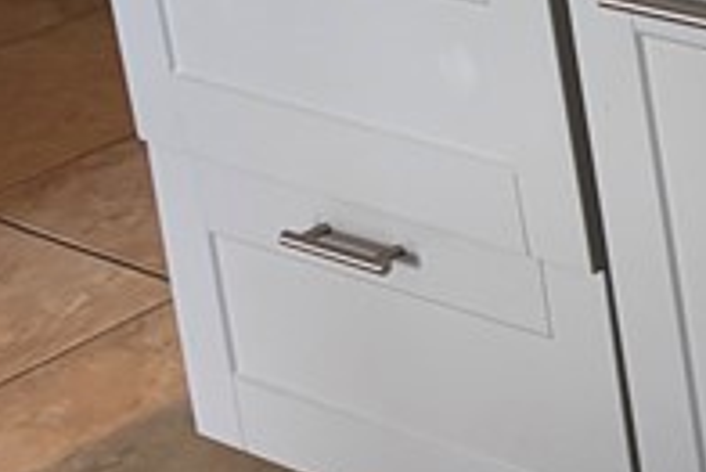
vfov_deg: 9.0
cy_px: -580
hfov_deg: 11.8
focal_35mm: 141
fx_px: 2767
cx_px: 1707
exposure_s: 1/60
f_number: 1.6
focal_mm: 5.96
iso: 100
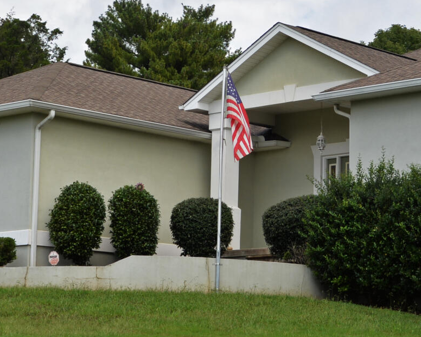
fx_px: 1583
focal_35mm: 127
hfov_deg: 15.0
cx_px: 374
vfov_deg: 12.1
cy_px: 143
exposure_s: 1/250
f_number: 8
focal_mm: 35
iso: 110
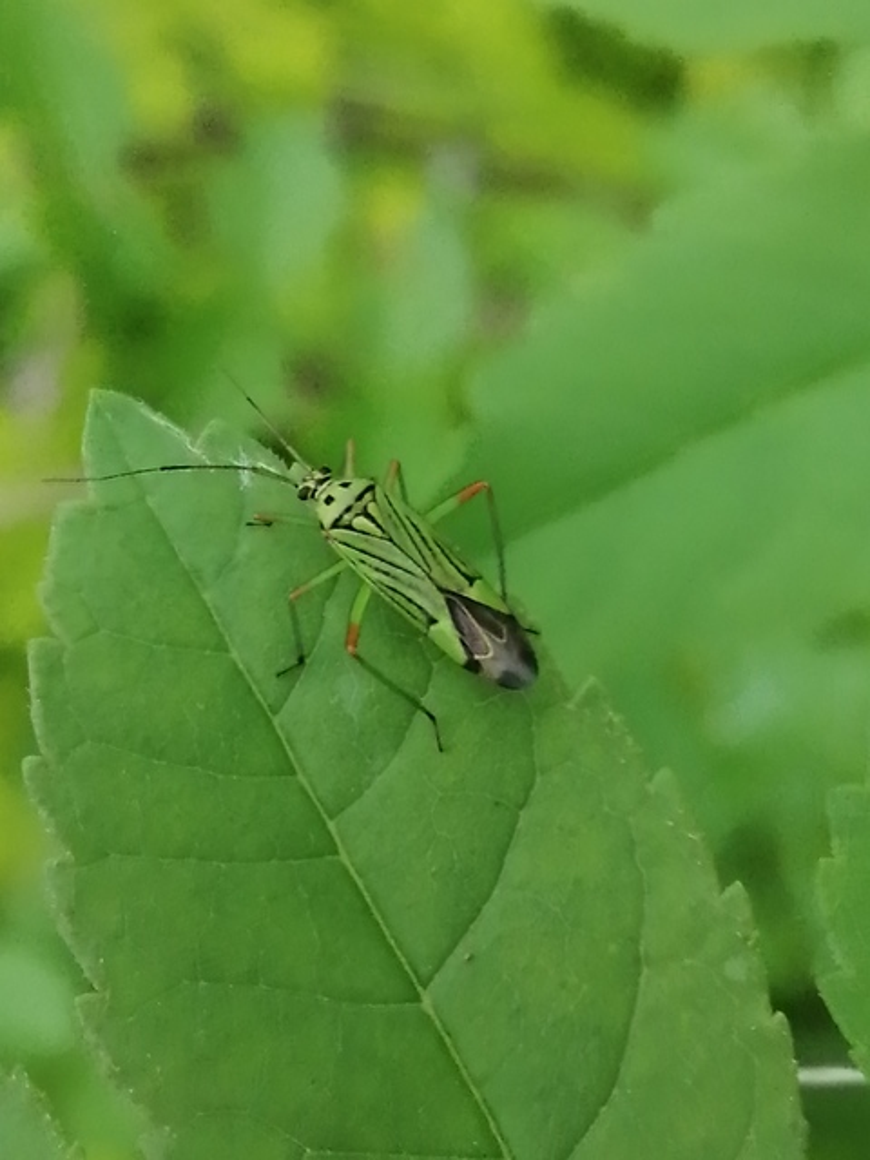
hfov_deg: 14.4
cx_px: 435
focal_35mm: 103
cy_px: 580
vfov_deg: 19.1
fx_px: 3452
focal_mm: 3.46
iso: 64
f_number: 1.8
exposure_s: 1/90
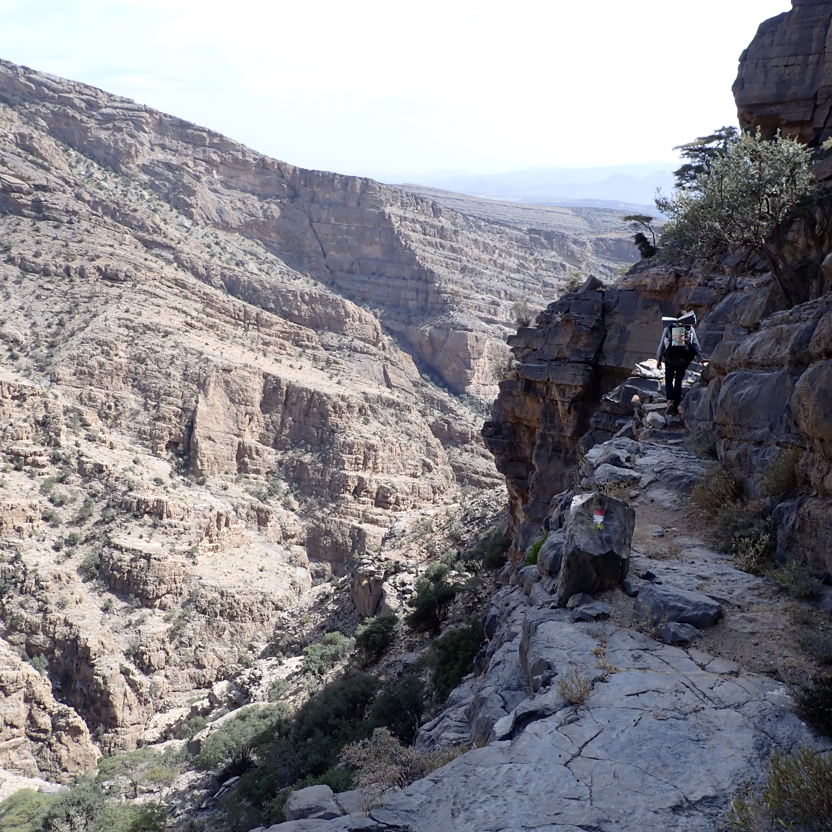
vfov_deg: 54.0
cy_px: 413
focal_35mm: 30
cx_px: 420
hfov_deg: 54.0
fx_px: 816
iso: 100
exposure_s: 1/800
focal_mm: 4.5
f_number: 2.8
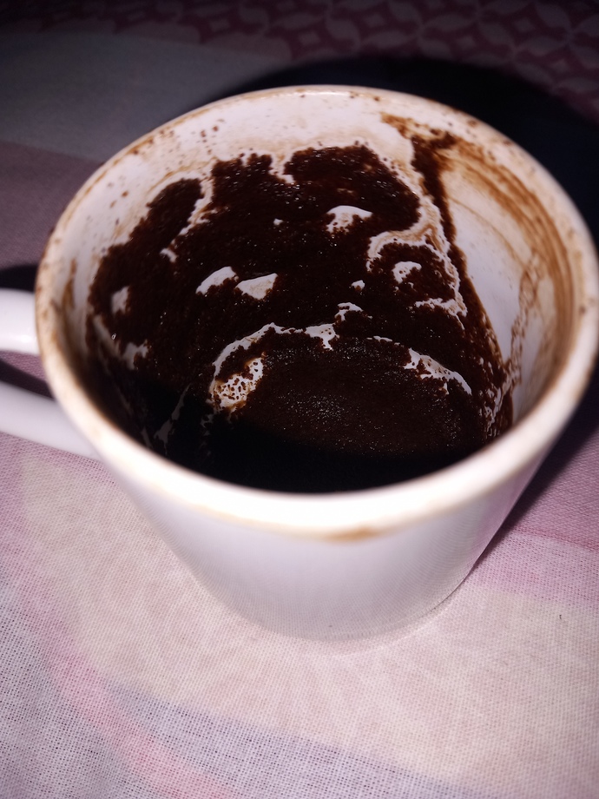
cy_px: 400
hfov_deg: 51.4
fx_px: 623
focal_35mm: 27
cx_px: 300
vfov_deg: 65.3
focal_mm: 4
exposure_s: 1/130
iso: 20
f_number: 1.8
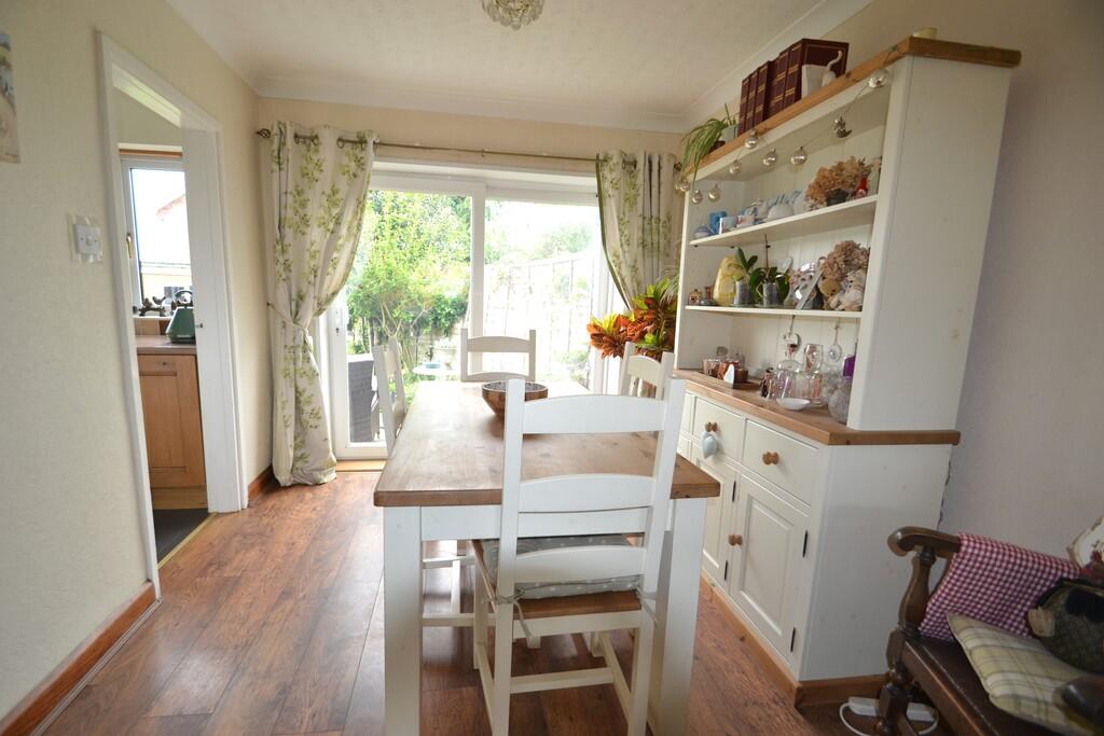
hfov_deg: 100.4
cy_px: 368
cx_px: 552
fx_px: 460
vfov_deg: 77.3
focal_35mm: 15
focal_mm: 10
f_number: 4
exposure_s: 1/60
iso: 400
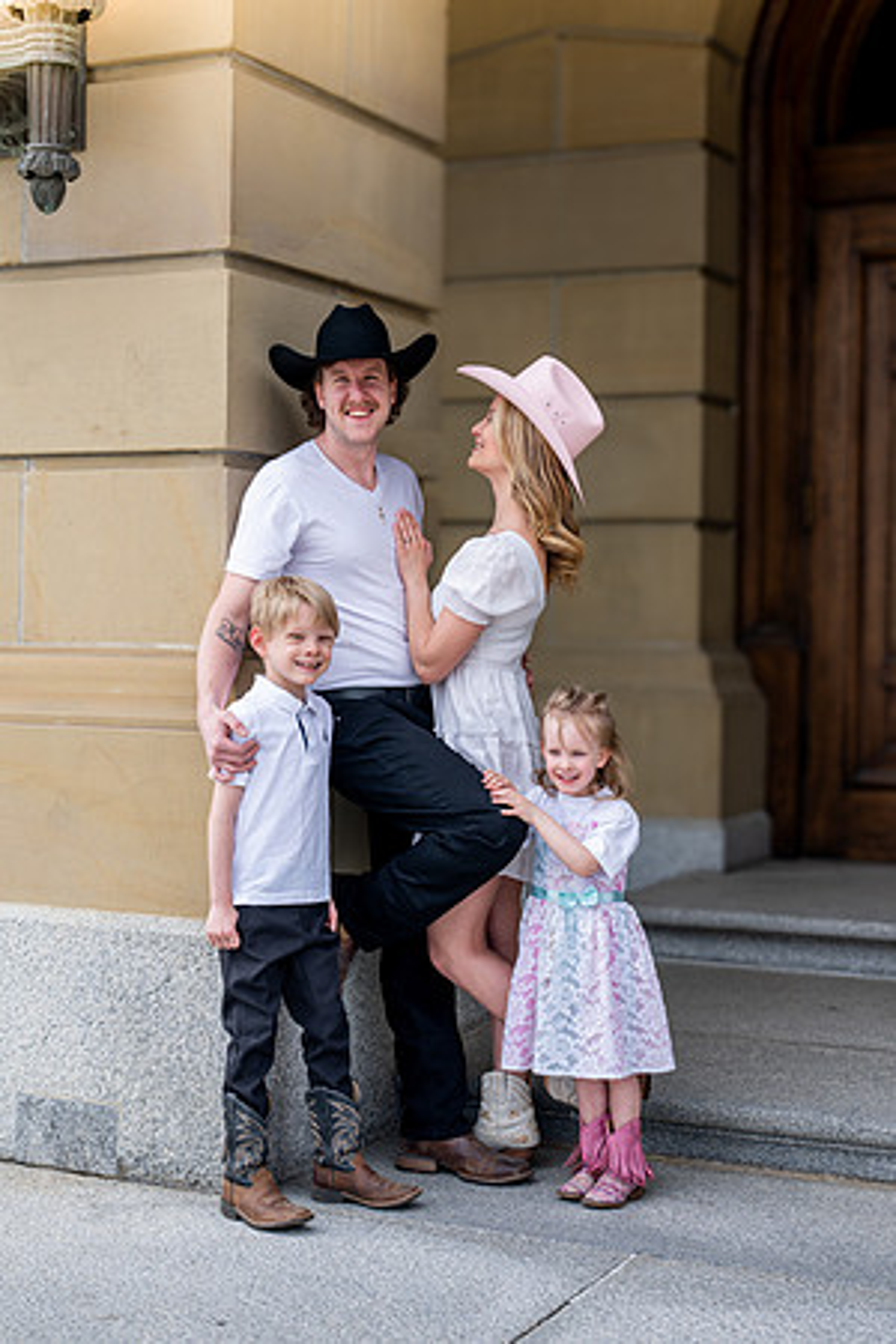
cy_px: 672
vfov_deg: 33.9
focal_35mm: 59
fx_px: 2202
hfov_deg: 23.0
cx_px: 448
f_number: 4.5
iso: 100
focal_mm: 59
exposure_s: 1/250
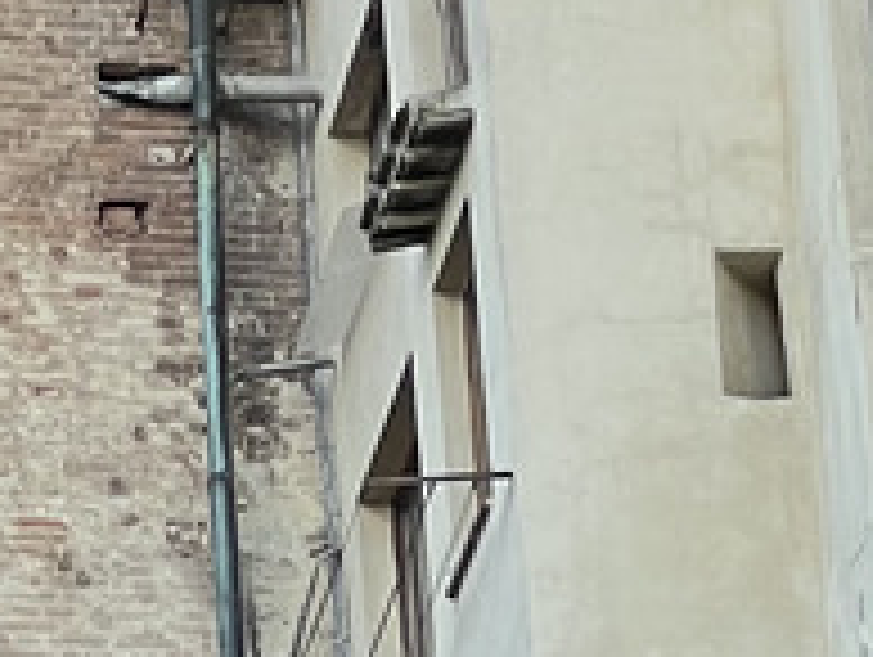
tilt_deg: +21.3
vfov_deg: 3.1
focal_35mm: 476
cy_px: 1755
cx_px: -288
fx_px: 12019
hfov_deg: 4.1
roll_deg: +3.3
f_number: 2.8
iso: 32
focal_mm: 9
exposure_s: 1/325
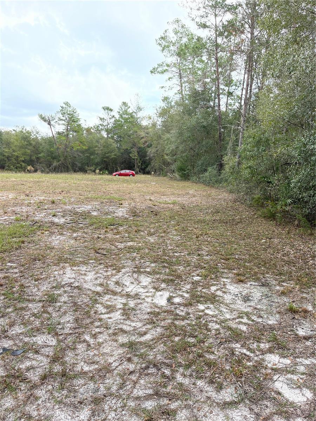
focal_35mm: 26
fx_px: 316
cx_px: 158
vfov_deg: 67.3
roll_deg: -1.8
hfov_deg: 53.1
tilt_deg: -8.5
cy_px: 210
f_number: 1.6
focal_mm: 5.1
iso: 32
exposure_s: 1/709
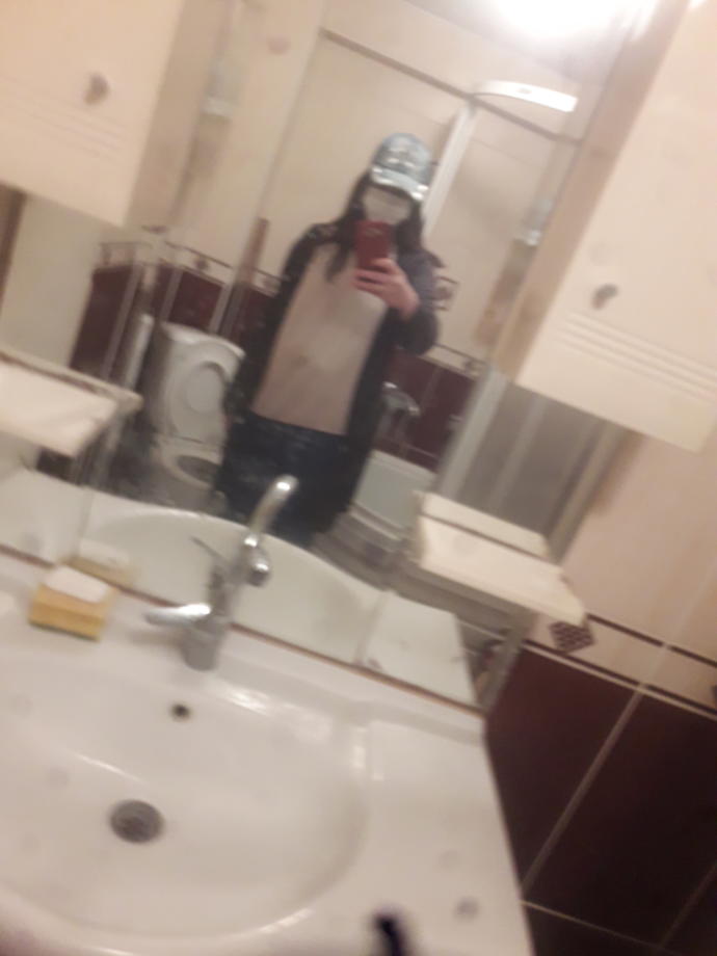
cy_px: 478
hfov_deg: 49.7
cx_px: 358
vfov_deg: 63.4
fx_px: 773
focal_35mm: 28
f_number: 1.9
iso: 200
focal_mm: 3.7
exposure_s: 1/33
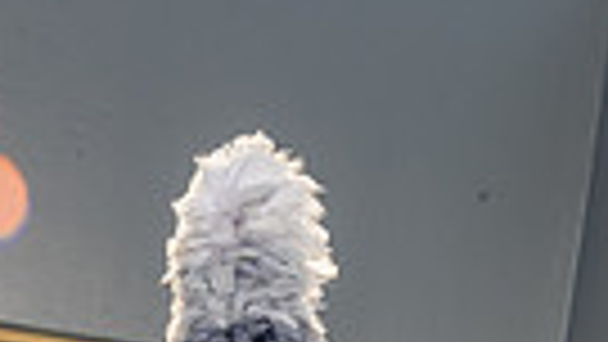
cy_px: 1004
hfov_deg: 17.0
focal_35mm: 126
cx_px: 212
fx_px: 2032
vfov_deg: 8.3
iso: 100
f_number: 8
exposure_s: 1/250
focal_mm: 36
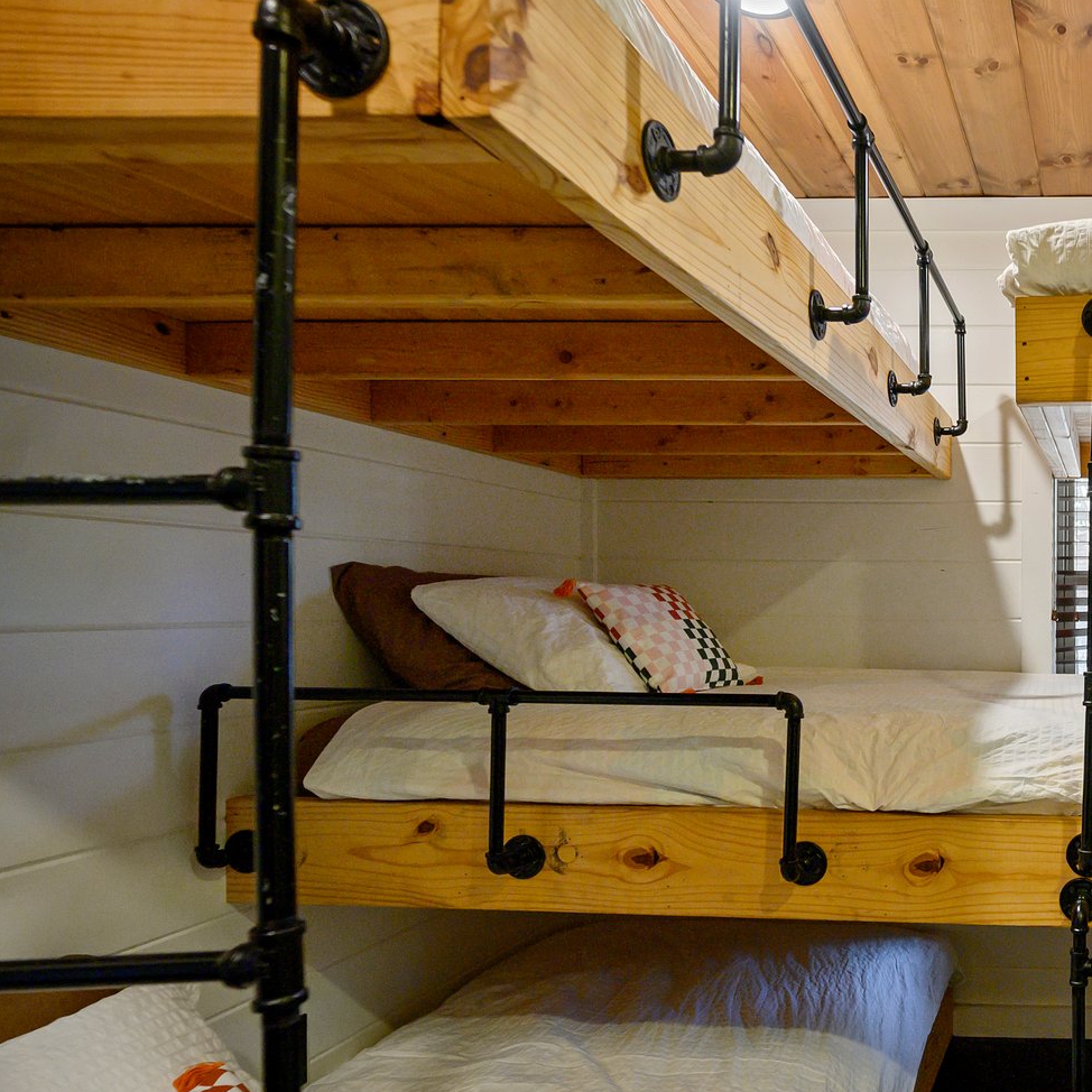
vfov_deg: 62.7
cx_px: 1092
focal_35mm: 25
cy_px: 614
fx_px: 892
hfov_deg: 50.7
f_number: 4
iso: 500
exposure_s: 1/80
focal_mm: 14
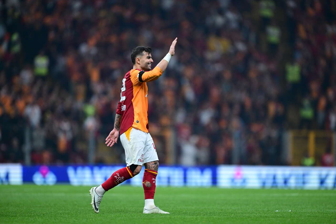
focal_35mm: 400
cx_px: 168
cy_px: 112
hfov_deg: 5.2
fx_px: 3733
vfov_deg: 3.4
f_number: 2.8
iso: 3200
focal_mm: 400
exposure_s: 1/2500
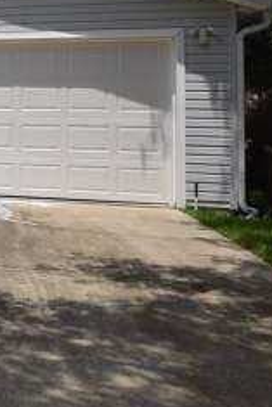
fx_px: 577
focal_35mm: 51
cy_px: 105
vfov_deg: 37.9
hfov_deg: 19.3
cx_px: -230
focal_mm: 10
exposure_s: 1/200
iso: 100
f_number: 11
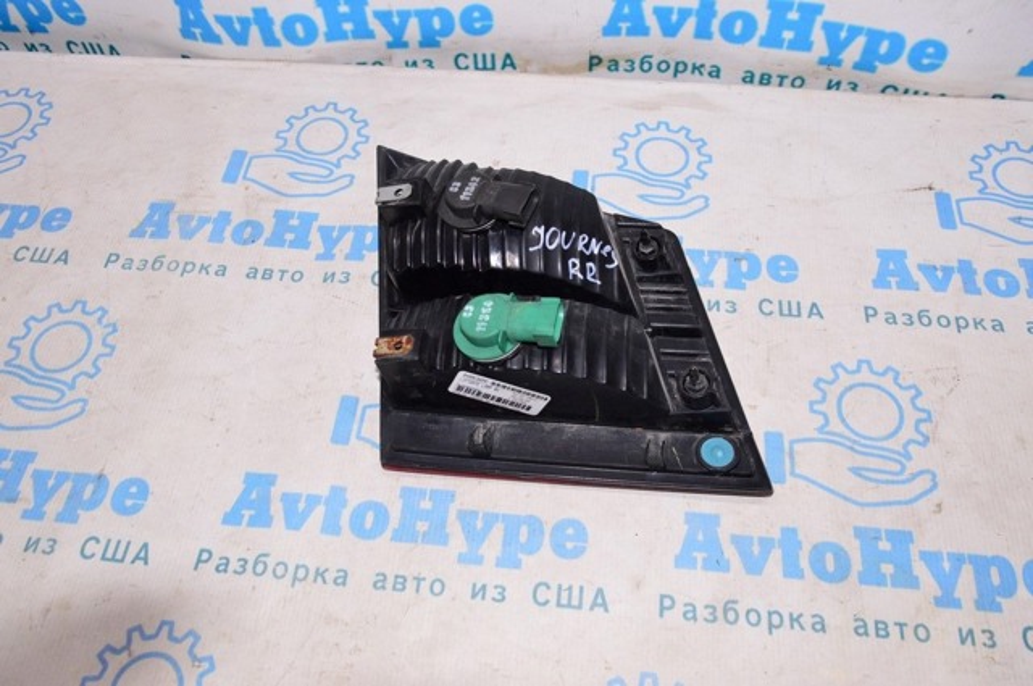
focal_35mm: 30
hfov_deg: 62.0
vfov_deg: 43.5
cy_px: 343
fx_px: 860
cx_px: 516
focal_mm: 20
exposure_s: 1/200
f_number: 8
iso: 1600
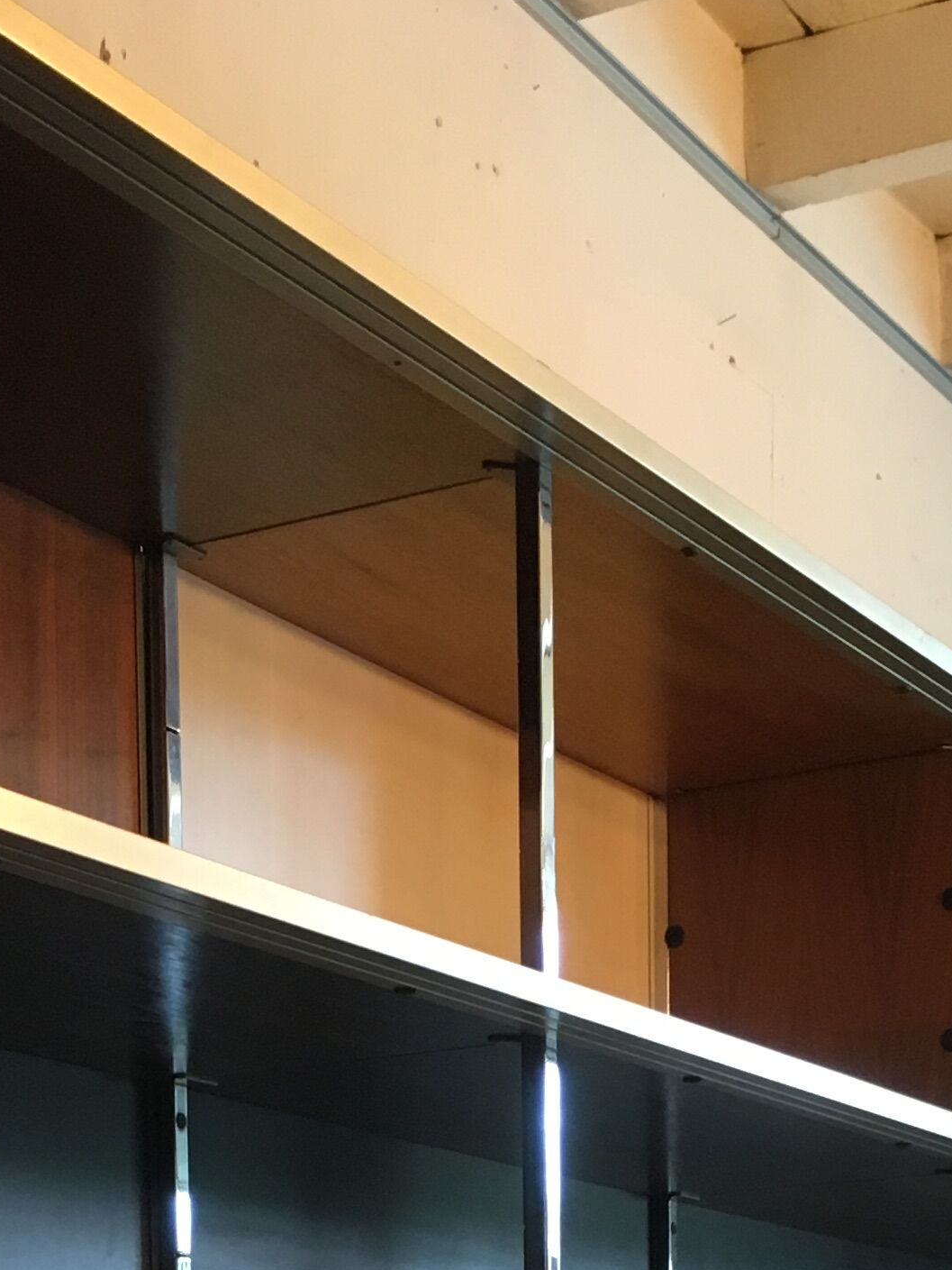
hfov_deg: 17.7
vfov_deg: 21.0
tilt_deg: -3.1
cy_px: 1741
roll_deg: +0.0
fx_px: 3043
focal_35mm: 83
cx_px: 331
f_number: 2.2
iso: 125
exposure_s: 1/33
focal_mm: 4.15
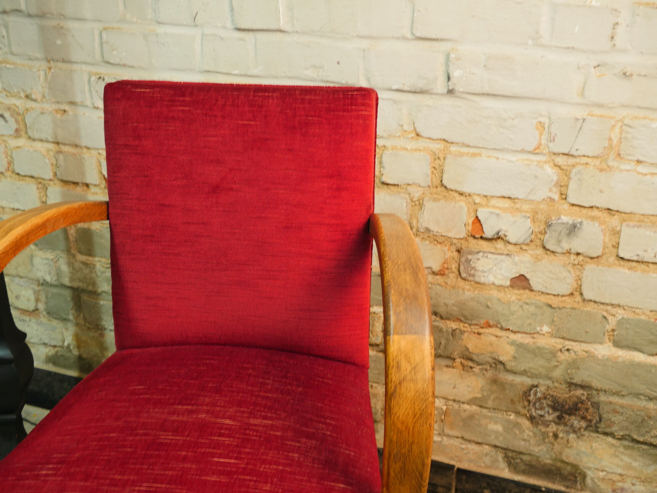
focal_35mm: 40
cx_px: 328
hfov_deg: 46.8
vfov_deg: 36.0
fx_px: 759
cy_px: 246
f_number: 5.6
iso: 400
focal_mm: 20
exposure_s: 1/3.2
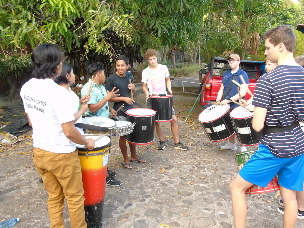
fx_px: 255
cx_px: 152
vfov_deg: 48.2
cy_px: 114
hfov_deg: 61.7
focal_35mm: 29
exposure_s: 1/80
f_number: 3.6
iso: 400
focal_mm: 5.2
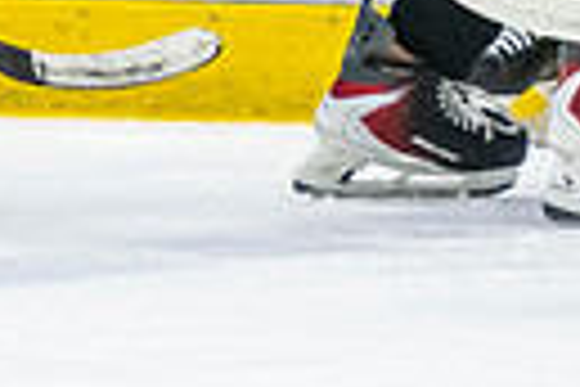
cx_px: 391
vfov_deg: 0.9
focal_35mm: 1448
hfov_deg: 1.4
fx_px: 23327
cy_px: -209
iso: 2000
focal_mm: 175
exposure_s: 1/640
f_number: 3.2
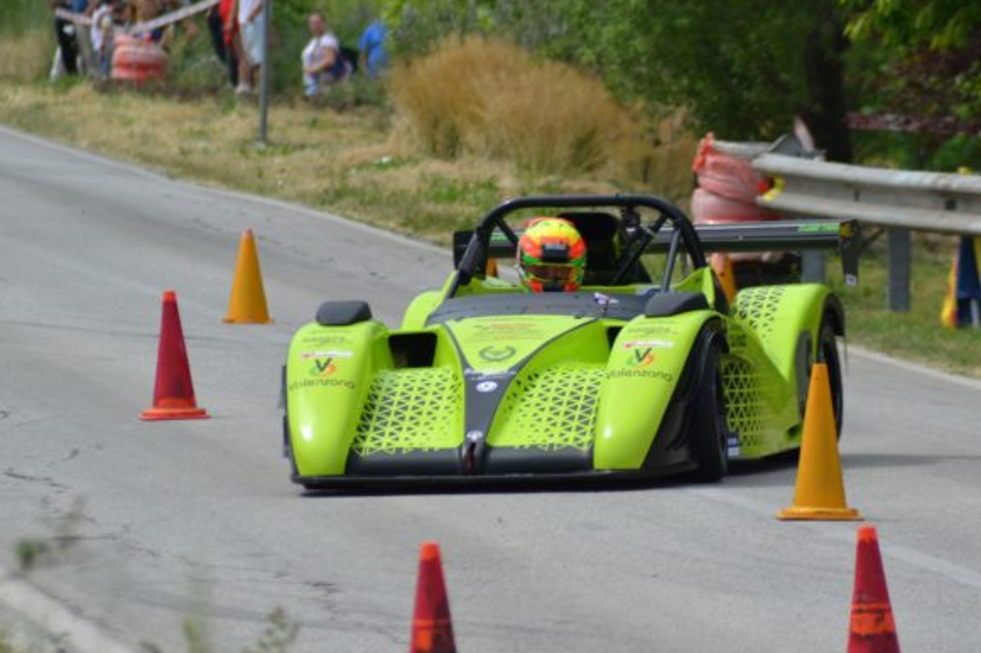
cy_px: 380
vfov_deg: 2.5
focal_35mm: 539
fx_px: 14683
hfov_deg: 3.8
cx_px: 537
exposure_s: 1/2000
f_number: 6.3
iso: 400
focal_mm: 300
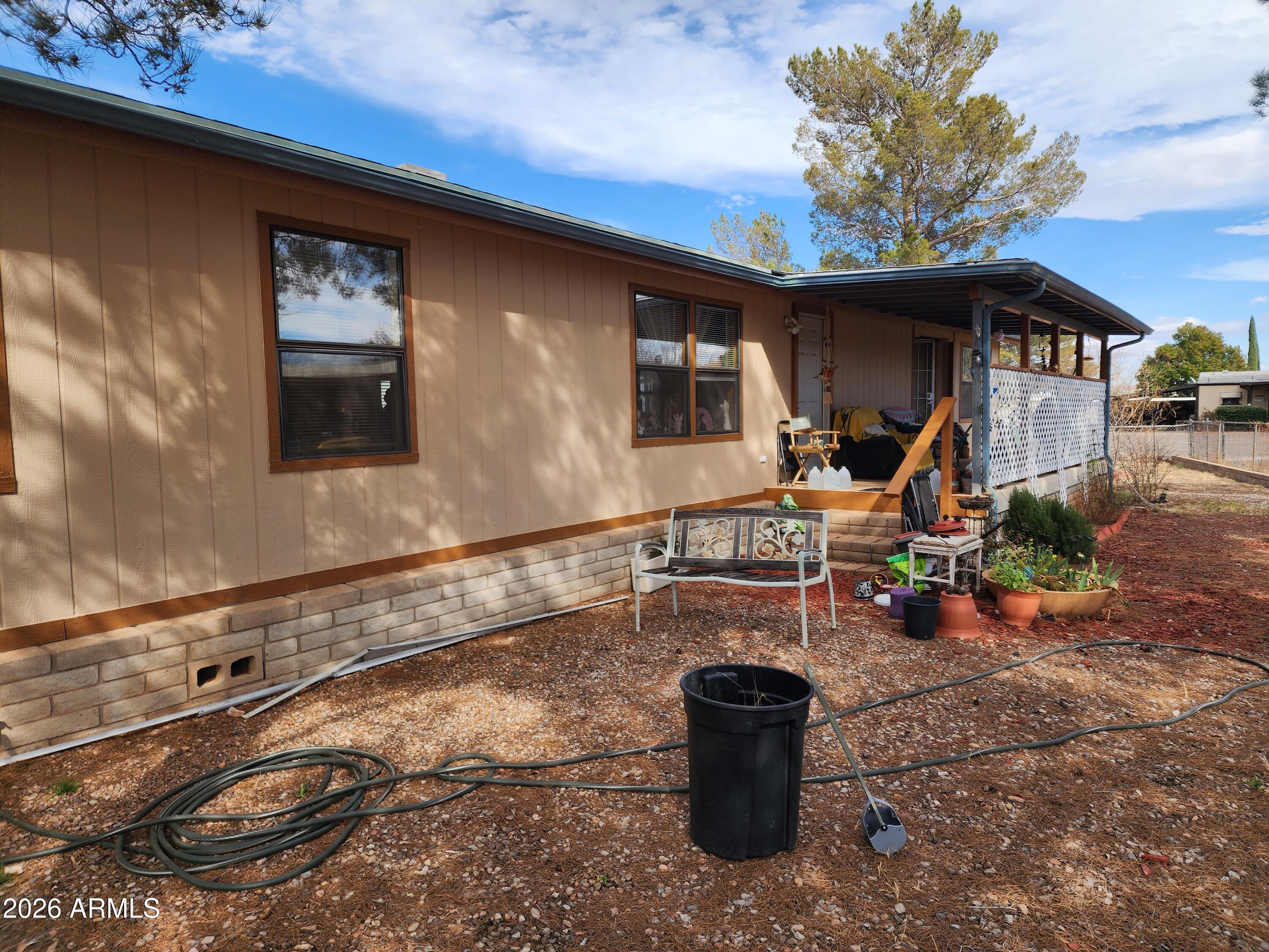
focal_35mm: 23
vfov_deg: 58.9
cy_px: 476
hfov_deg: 73.9
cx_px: 634
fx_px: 843
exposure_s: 1/594
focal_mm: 6.4
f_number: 1.8
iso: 12
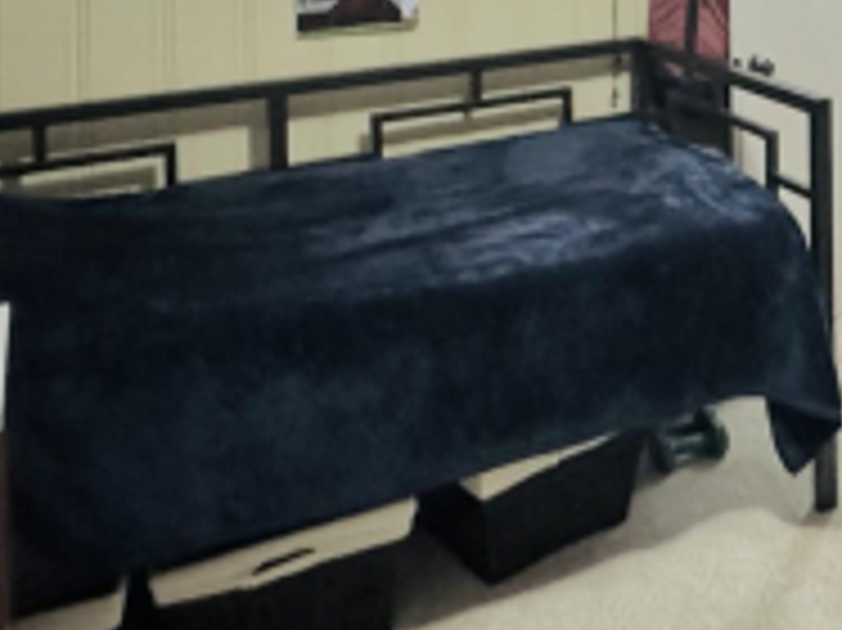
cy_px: -171
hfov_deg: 35.4
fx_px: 1215
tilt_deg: -0.5
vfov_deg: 25.4
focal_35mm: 50
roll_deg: +1.2
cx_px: 795
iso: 1250
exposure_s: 1/60
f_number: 2.2
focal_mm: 2.22
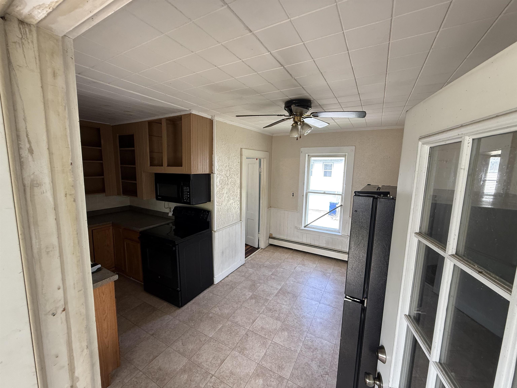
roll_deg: -1.6
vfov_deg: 85.7
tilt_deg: -7.0
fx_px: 209
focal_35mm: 14
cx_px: 258
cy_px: 194
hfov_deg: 102.1
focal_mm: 2.22
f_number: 2.2
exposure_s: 1/99
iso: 125
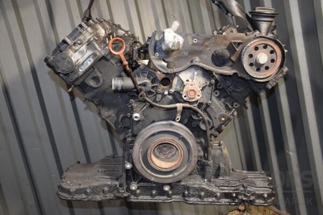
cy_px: 108
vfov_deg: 36.9
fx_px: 323
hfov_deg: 53.1
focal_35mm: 36
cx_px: 162
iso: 800
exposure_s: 1/60
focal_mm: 24
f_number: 5
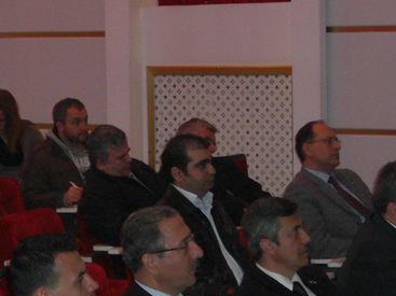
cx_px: 60
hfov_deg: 12.4
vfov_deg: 9.3
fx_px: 1818
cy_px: 181
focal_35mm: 159
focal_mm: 11.8
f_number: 3.6
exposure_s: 1/60
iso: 200
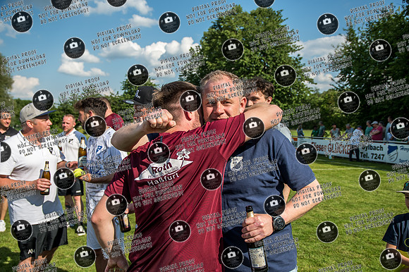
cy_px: 136
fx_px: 409
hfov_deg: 53.2
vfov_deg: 36.8
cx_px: 204
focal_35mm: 36
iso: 80
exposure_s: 1/640
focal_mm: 24
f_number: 4
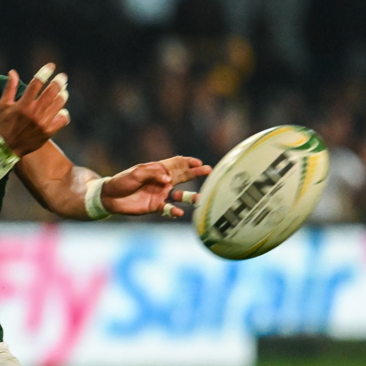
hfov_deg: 2.1
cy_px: 217
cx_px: 2
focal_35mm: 840
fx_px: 10048
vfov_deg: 2.1
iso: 8000
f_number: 4.5
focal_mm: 400
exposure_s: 1/1000
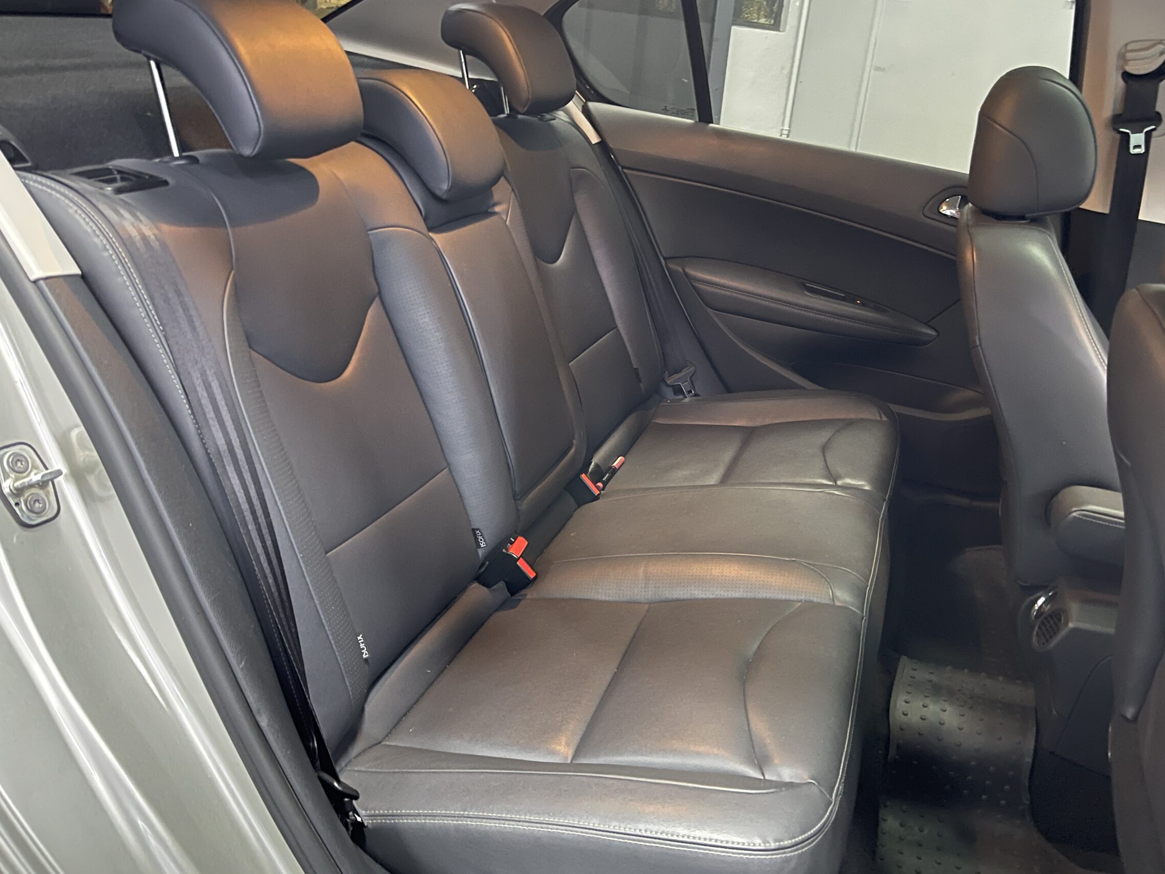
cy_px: 430
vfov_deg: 49.7
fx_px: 942
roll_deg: -7.4
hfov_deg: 63.3
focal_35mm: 28
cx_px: 633
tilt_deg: -24.5
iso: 1250
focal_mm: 5.1
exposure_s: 1/15
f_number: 1.6
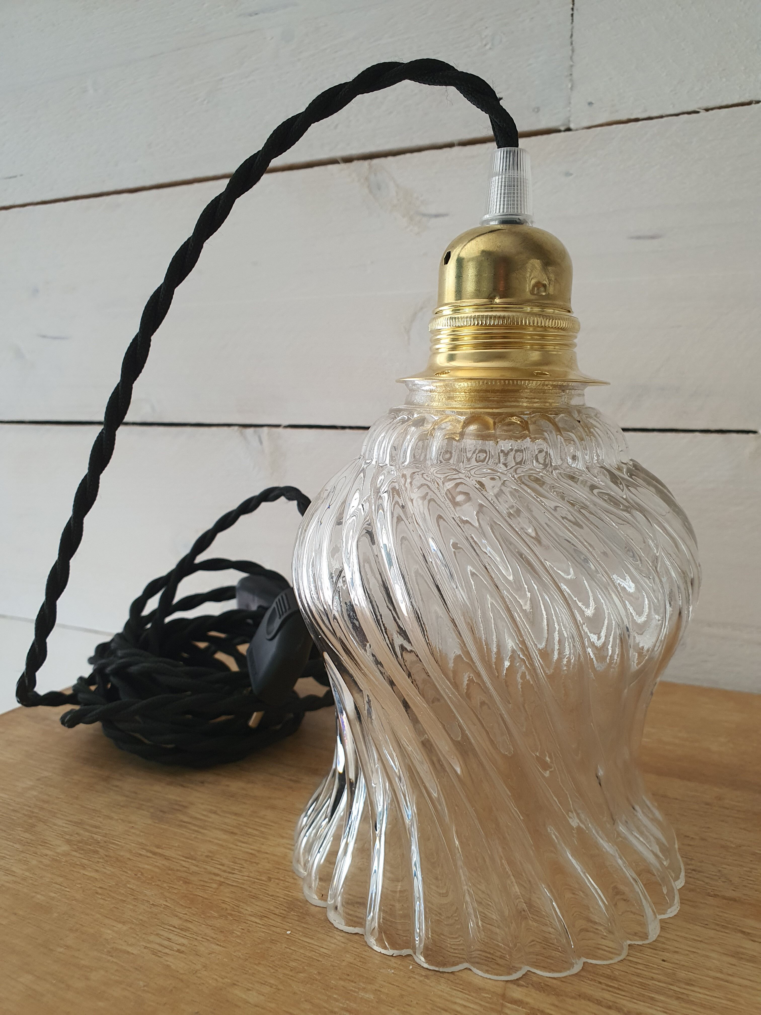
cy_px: 508
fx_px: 762
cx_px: 380
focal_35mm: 26
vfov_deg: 67.3
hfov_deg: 53.1
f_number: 2.4
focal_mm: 4.3
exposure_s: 1/100
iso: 160
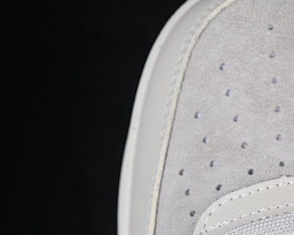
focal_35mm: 166
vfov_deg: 9.3
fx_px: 1444
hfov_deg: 11.6
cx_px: 263
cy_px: 182
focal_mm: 50
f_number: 7.1
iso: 160
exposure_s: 1/80
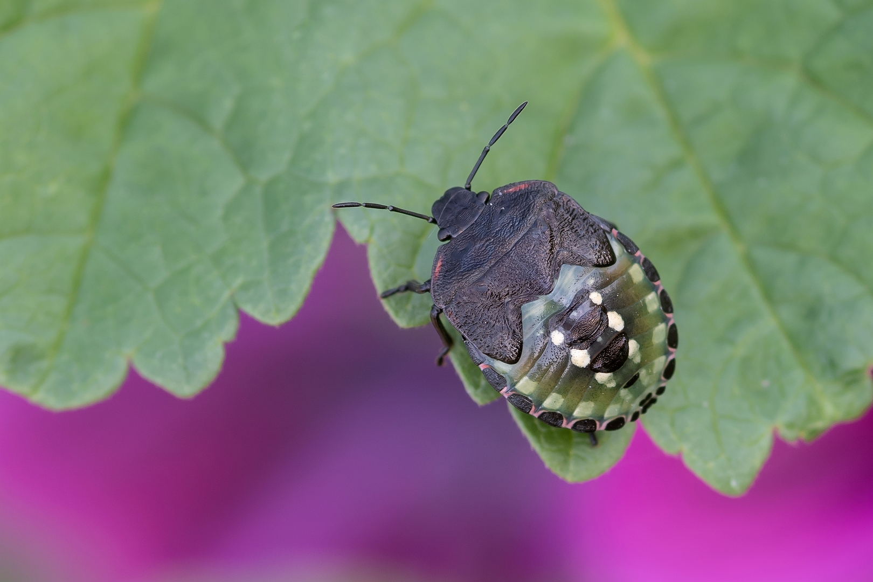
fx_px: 3807
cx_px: 436
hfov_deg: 13.1
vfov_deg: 8.7
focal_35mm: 157
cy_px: 291
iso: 100
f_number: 7.1
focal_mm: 105
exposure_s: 1/30
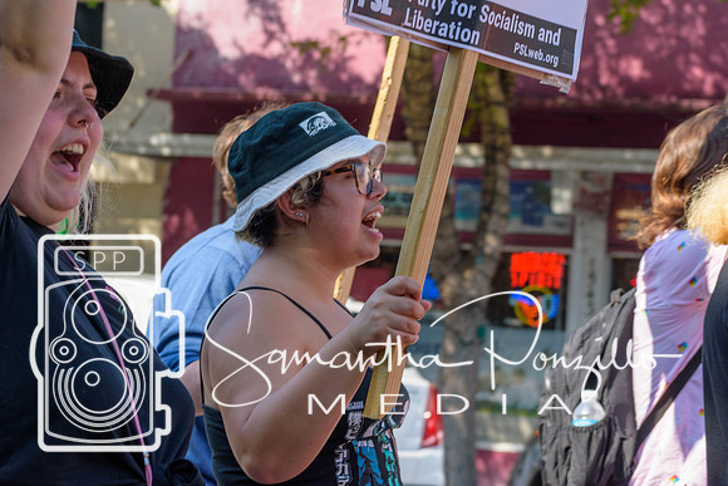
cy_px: 243
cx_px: 364
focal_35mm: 105
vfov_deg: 13.0
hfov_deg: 19.5
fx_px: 2124
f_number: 5.6
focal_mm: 70
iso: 200
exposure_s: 1/500
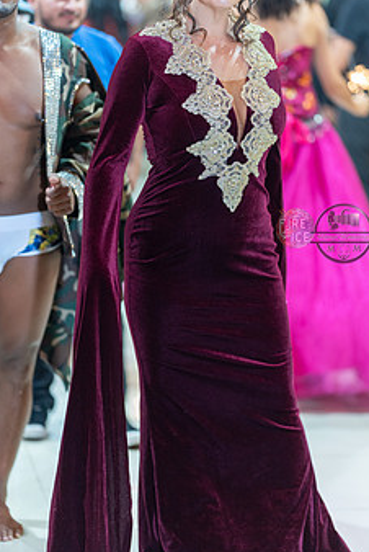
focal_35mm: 113
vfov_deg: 18.1
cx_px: 204
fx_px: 1734
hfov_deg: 12.1
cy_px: 234
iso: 800
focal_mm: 85
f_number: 1.4
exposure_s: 1/160
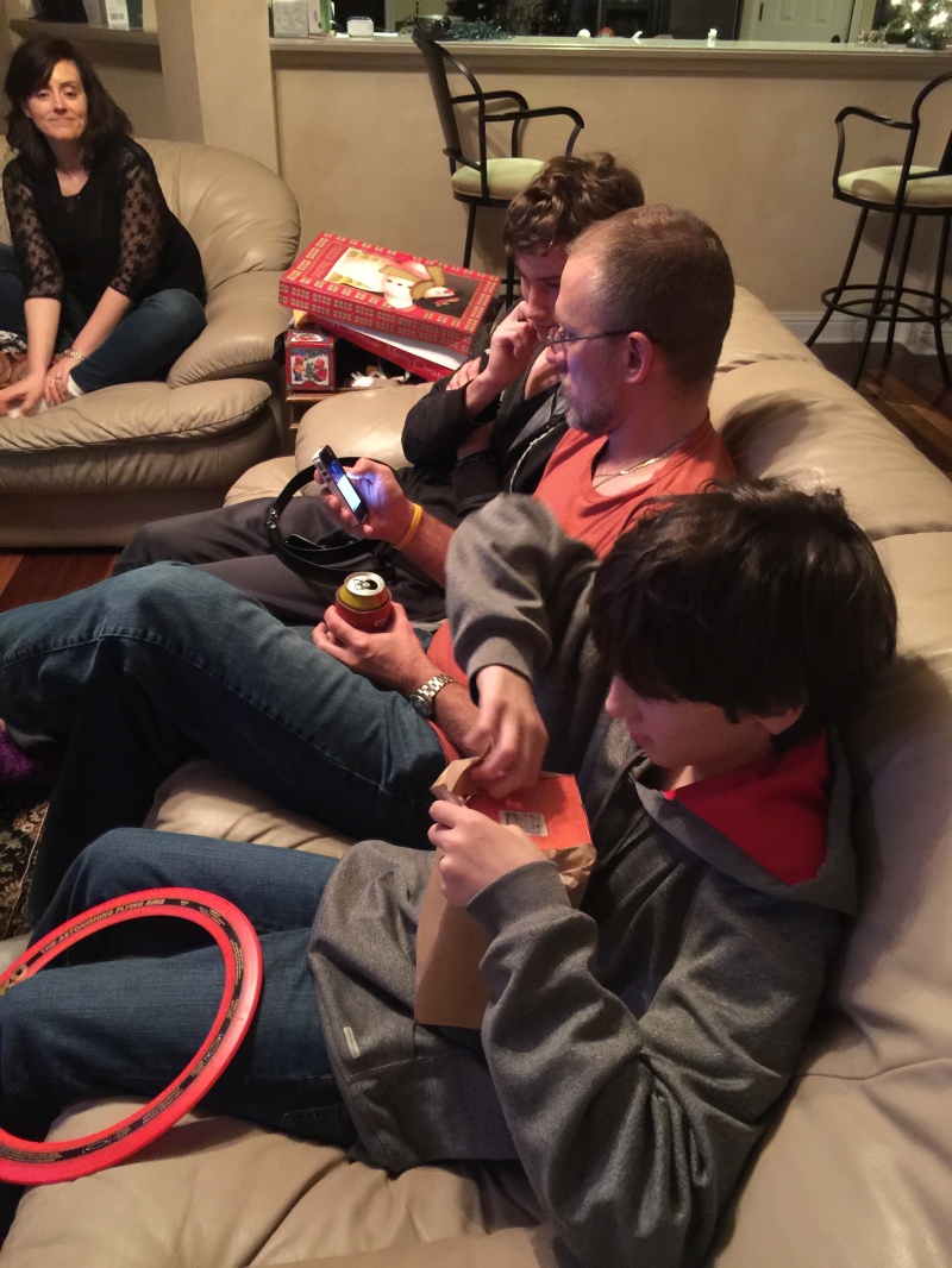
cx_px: 476
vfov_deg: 61.6
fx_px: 1063
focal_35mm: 29
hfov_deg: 48.2
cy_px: 634
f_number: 2.2
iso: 100
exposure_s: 1/4
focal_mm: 4.15
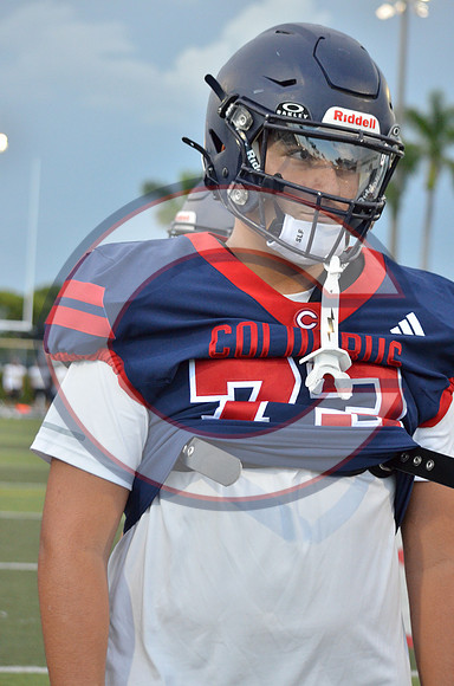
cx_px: 227
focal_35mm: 87
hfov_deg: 15.6
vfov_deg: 23.4
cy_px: 343
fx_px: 1654
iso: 1800
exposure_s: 1/500
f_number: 4.5
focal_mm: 58
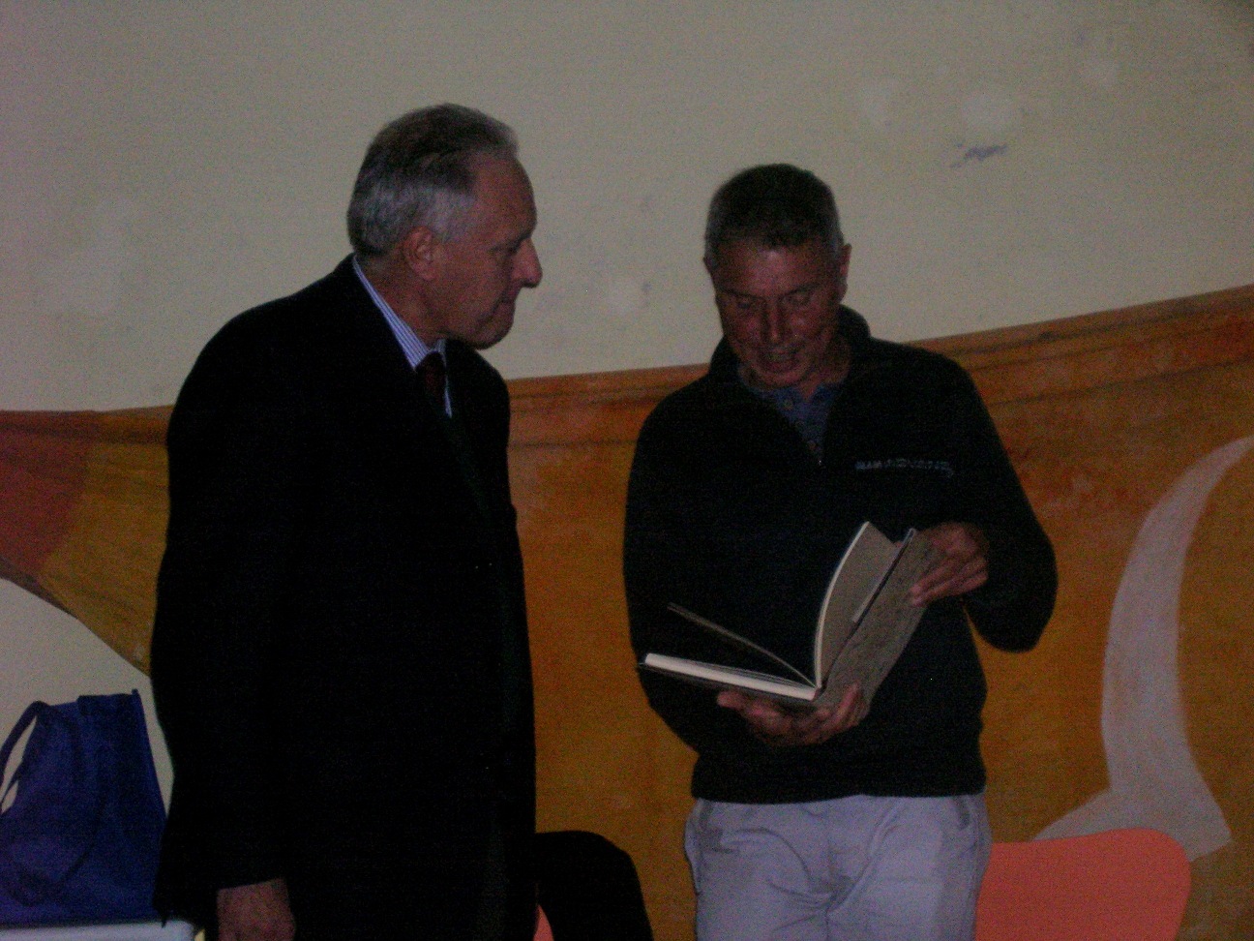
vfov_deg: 14.5
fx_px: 3695
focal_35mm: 102
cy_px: 470
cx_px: 627
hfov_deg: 19.3
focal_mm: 17.1
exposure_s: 1/60.1
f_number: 4.9
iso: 200
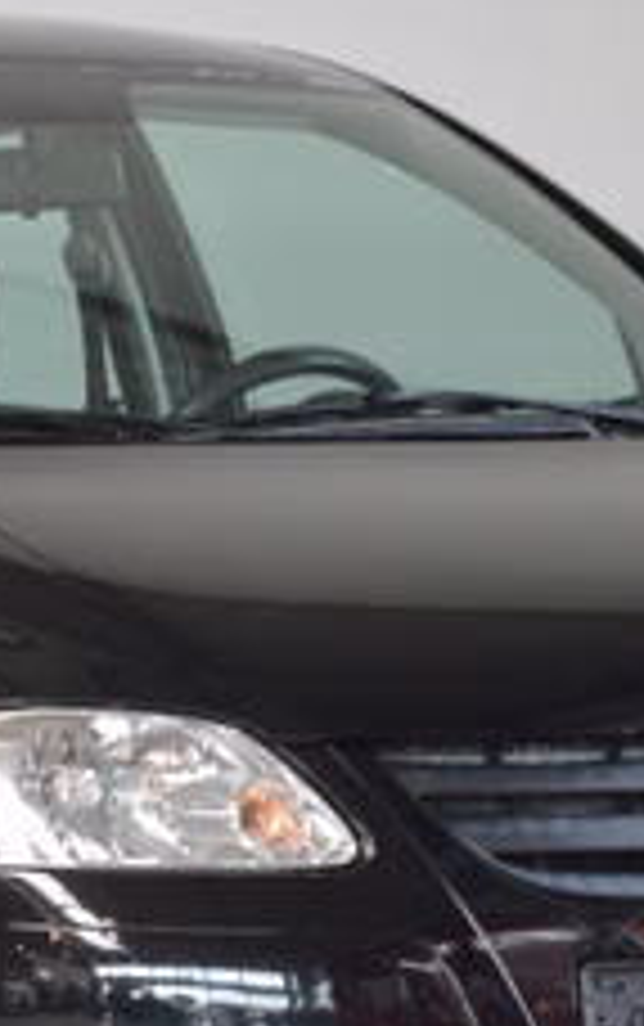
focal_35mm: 321
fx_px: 9004
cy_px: 860
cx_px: -27
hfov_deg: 4.1
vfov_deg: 6.5
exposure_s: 1/60
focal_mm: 75
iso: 640
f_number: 5.3
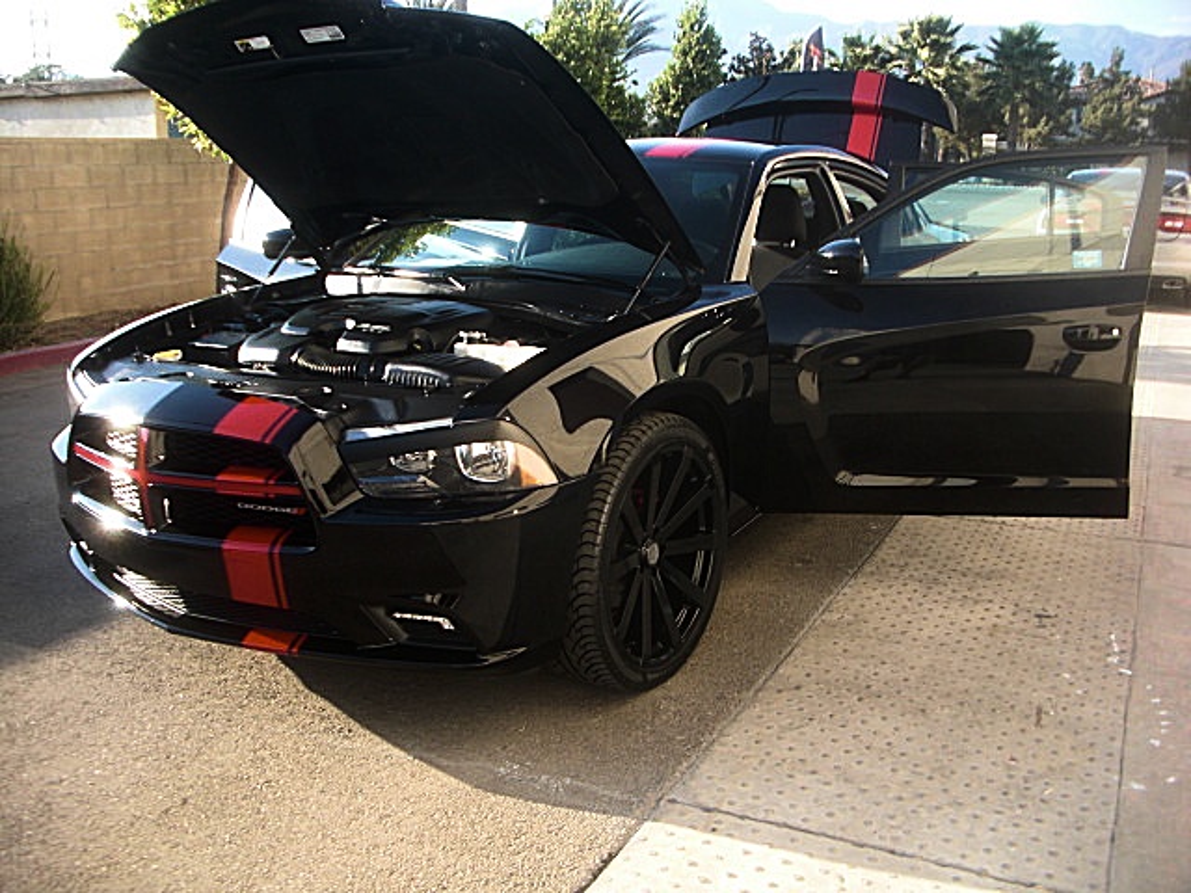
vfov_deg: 39.7
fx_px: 1239
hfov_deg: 51.4
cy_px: 446
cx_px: 596
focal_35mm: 36
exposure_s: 1/160
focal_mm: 6.3
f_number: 2.8
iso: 50
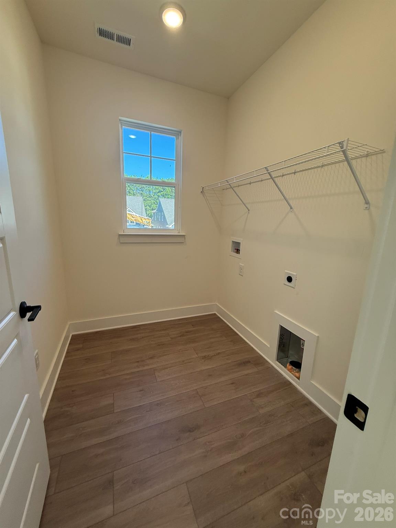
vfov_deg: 102.1
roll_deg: -1.3
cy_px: 264
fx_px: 214
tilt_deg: -12.8
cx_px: 198
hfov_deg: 85.7
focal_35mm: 14
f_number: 2.2
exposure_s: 1/99
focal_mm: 2.22
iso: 80
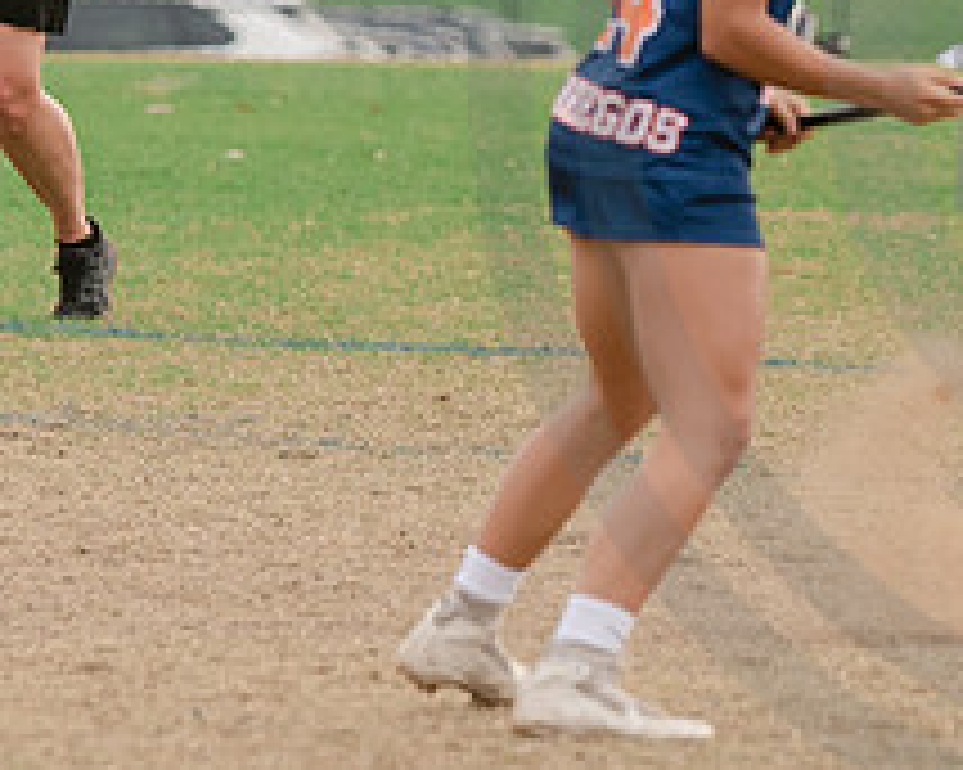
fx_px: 23958
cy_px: 106
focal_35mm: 841
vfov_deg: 1.8
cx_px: 1178
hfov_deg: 2.3
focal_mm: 155
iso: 250
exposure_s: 1/1250
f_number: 3
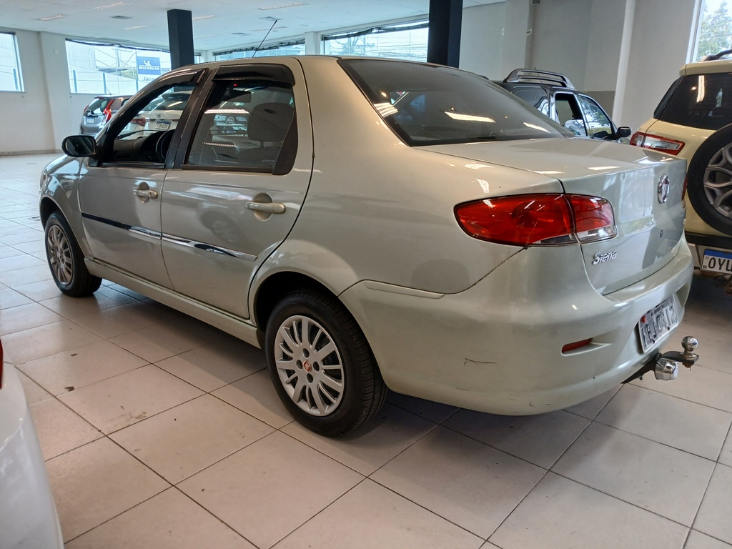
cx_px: 366
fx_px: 550
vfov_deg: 53.1
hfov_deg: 67.3
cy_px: 274
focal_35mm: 26
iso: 100
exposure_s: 1/60
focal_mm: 3.98
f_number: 1.8
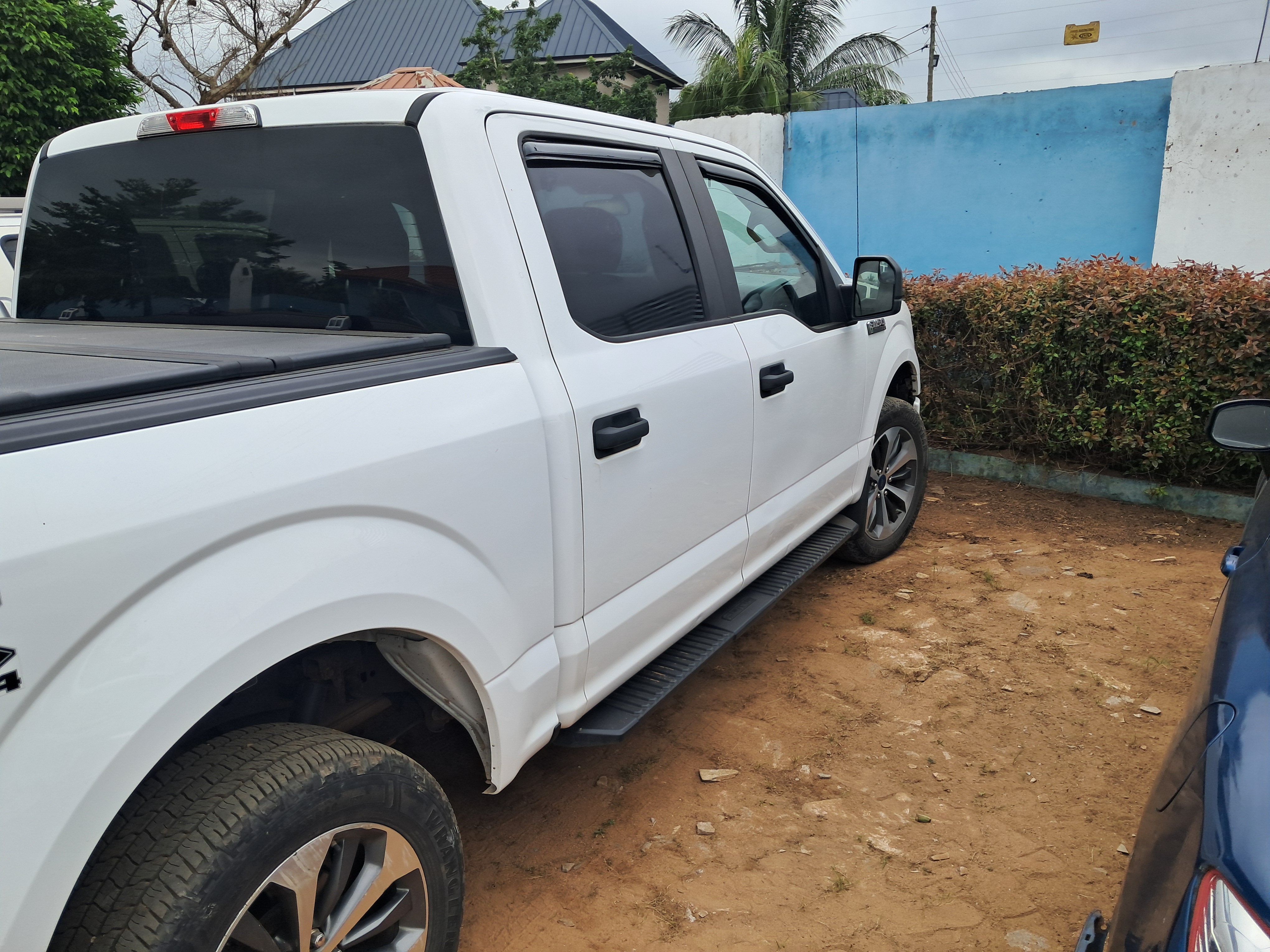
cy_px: 476
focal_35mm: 27
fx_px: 991
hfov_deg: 65.3
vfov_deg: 51.4
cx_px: 635
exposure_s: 1/338
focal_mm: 4
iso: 50
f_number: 1.8
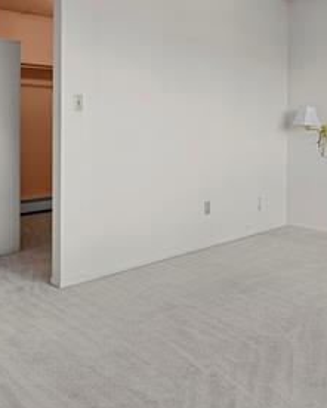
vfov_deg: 47.9
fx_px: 447
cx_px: 246
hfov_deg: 39.1
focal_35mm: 37
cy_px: 124
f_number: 8
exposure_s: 1/20
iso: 2800
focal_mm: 17
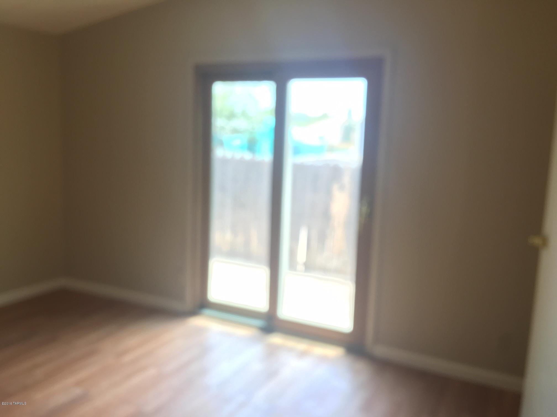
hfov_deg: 61.7
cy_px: 208
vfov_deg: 48.2
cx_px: 278
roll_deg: -3.4
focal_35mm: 29
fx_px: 467
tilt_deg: -9.6
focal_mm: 4.15
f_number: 2.2
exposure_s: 1/30
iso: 25
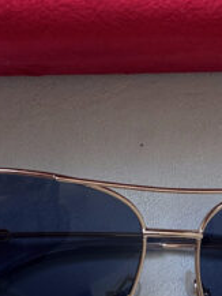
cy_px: 153
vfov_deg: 20.4
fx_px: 820
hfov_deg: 15.4
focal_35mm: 96
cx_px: 165
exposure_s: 1/121
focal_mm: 5.7
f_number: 1.5
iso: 100
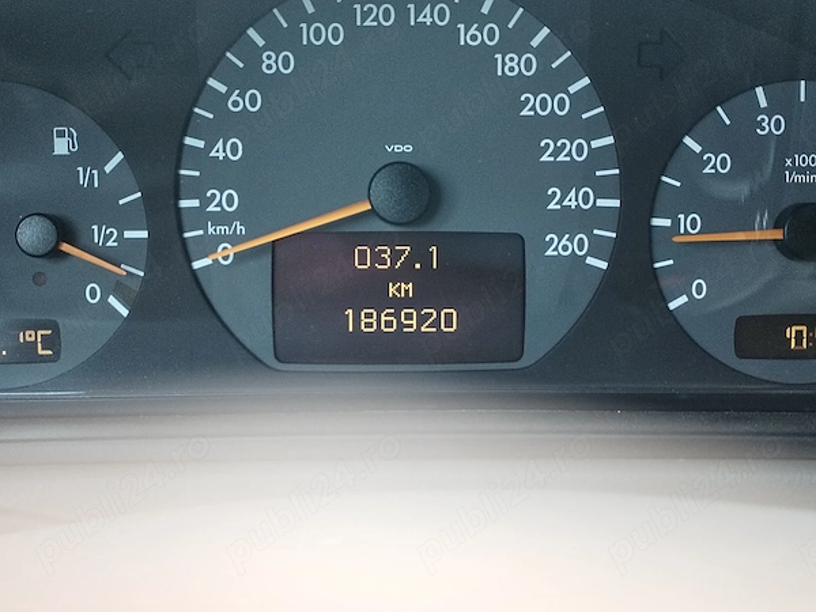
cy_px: 306
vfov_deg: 33.6
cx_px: 408
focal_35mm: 43
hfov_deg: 43.9
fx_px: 1014
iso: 854
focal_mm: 4.75
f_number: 1.8
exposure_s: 1/33.3
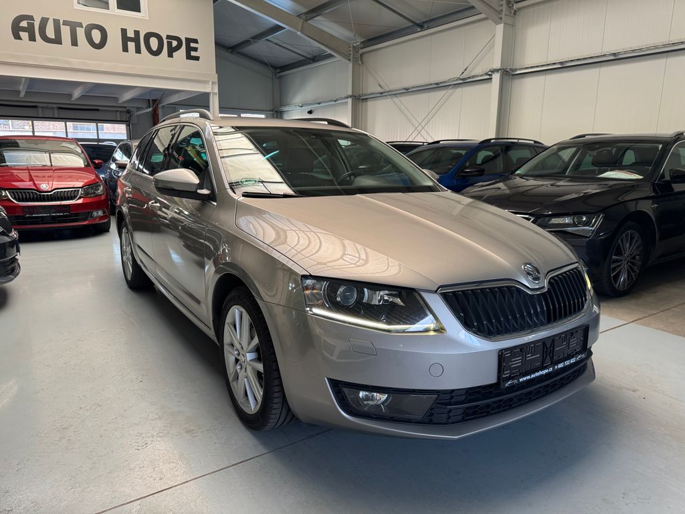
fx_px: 475
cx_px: 342
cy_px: 257
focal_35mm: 24
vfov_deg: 56.8
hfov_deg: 71.6
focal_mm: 6.76
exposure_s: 1/121
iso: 160
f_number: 1.78
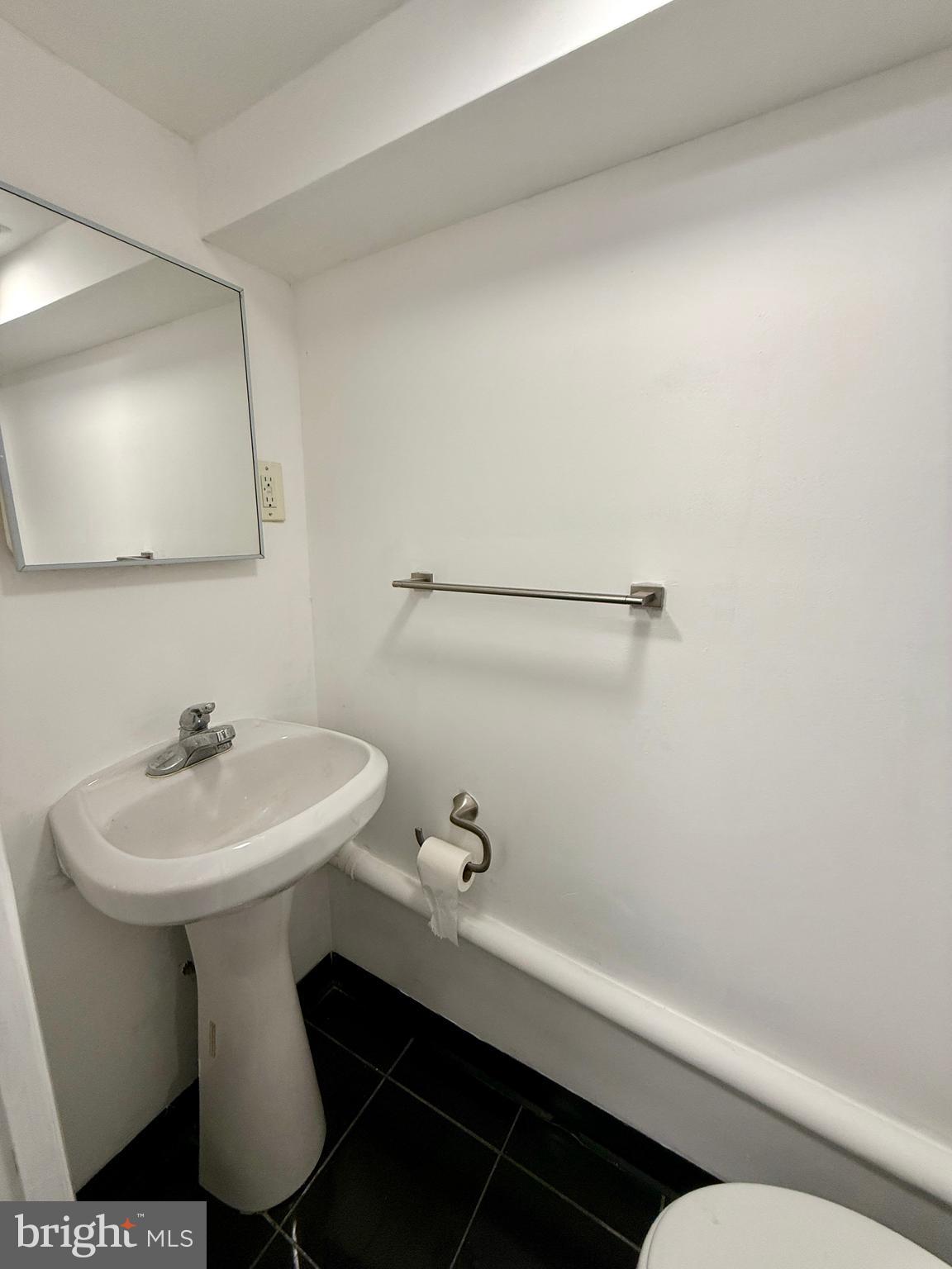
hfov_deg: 85.7
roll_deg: -0.2
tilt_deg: -11.2
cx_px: 476
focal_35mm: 14
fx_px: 513
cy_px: 634
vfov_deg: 102.1
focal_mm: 2.22
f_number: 2.2
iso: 200
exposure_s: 1/120
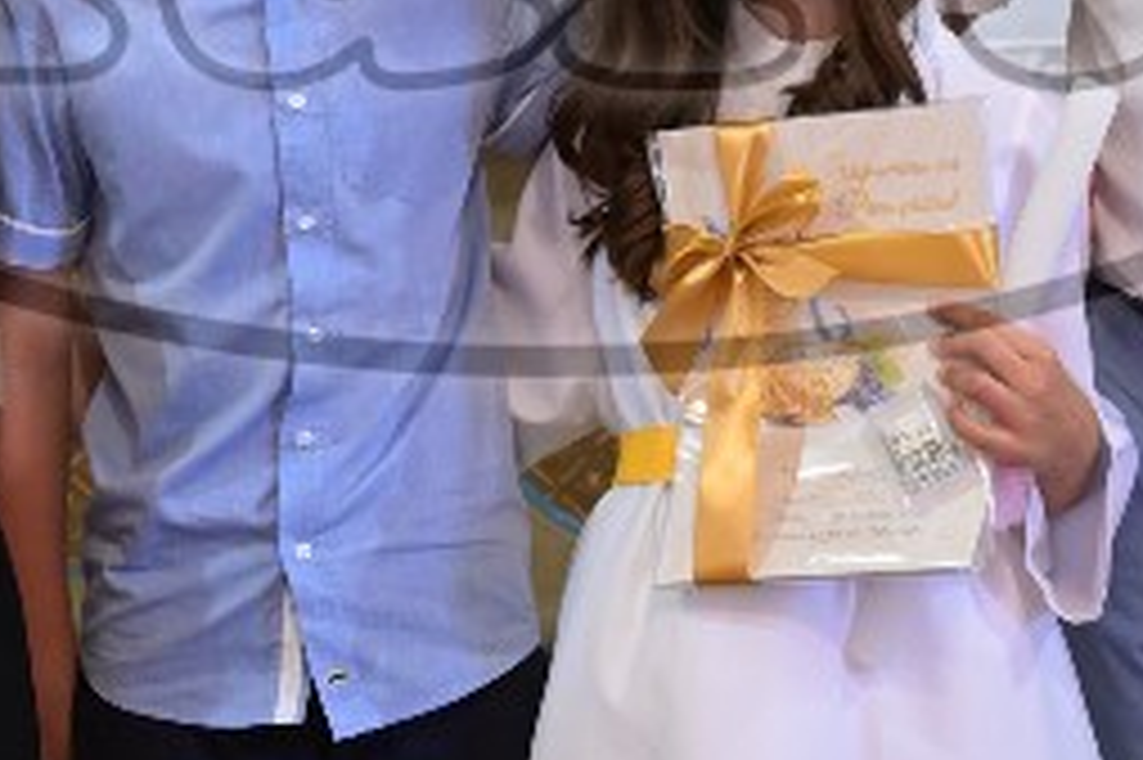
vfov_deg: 11.6
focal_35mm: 115
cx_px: 544
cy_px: -187
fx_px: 3649
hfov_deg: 17.8
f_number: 4.5
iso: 5000
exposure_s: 1/125
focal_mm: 45
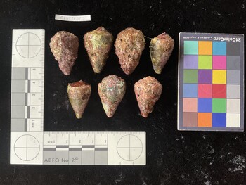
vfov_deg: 48.3
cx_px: 123
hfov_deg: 61.6
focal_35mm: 29
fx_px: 206
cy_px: 92
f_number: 1.8
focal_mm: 3
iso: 100
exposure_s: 1/60
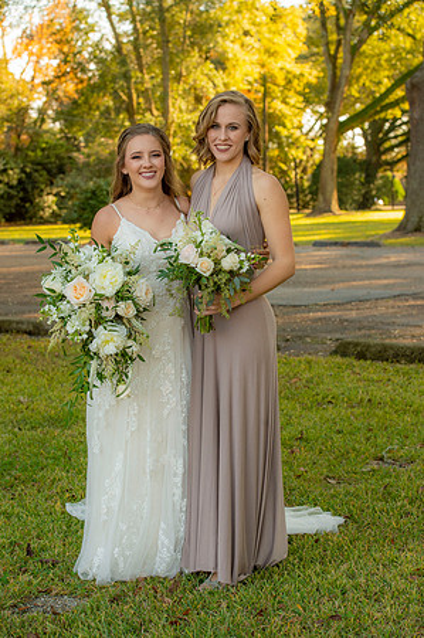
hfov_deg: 19.4
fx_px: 1239
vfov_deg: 28.9
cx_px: 212
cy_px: 319
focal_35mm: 70
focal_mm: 70
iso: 1250
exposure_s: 1/400
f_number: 6.3
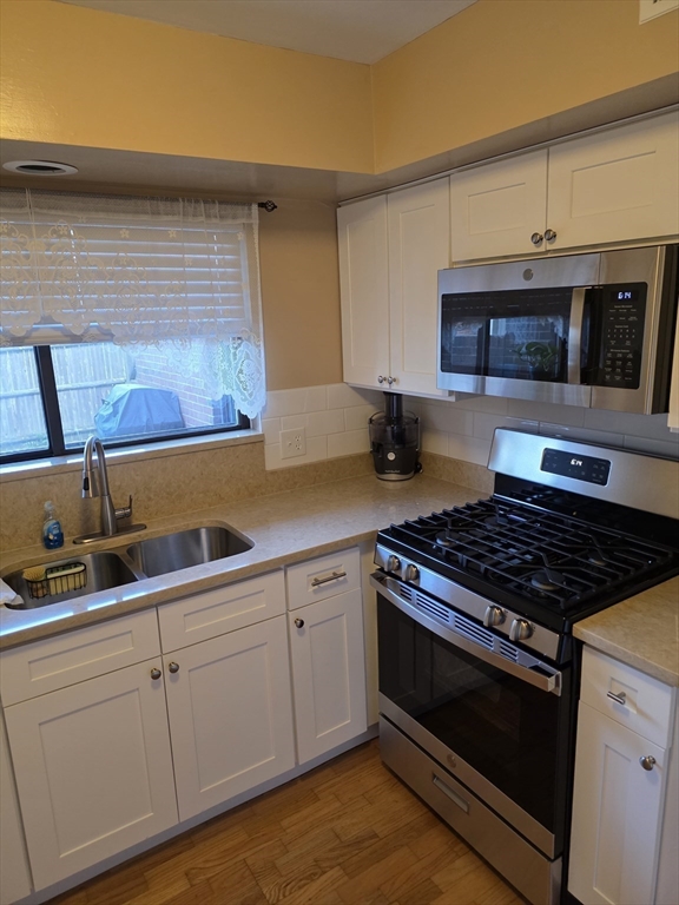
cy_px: 452
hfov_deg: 58.9
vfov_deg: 73.9
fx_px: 602
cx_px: 340
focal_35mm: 23
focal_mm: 6.3
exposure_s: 1/120
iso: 400
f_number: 1.7
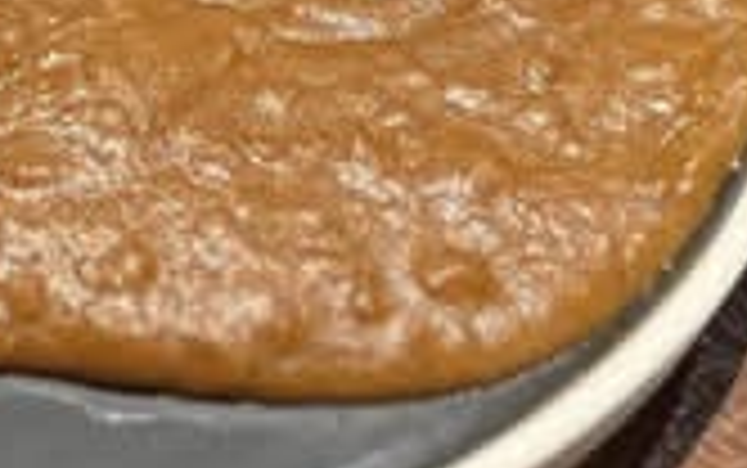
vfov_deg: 14.2
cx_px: -252
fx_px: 1833
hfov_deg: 20.8
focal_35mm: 90
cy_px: -36
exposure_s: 1/60
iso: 320
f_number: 1.78
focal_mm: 6.76
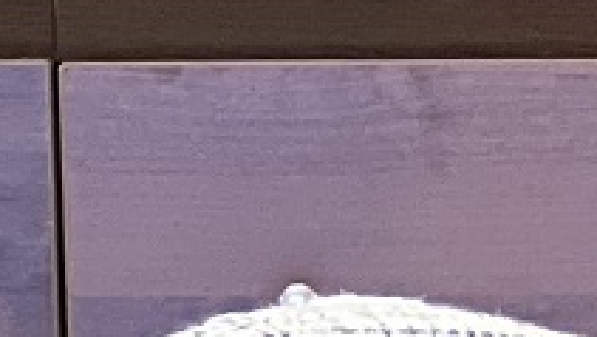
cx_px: -675
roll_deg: +1.2
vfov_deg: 1.9
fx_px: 10169
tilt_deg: -4.9
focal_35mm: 642
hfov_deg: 3.3
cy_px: -1161
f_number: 2.8
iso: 320
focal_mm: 9
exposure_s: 1/20
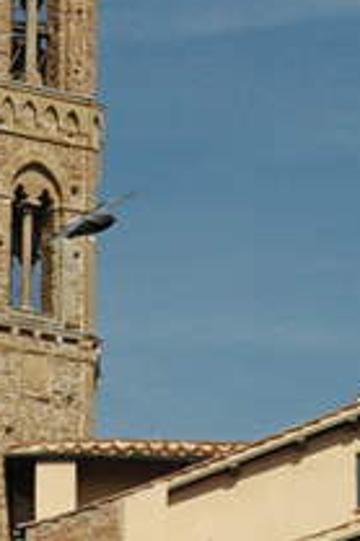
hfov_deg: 4.8
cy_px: -36
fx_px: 4282
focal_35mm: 285
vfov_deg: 7.2
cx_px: 18
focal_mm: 62
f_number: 11
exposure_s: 1/500
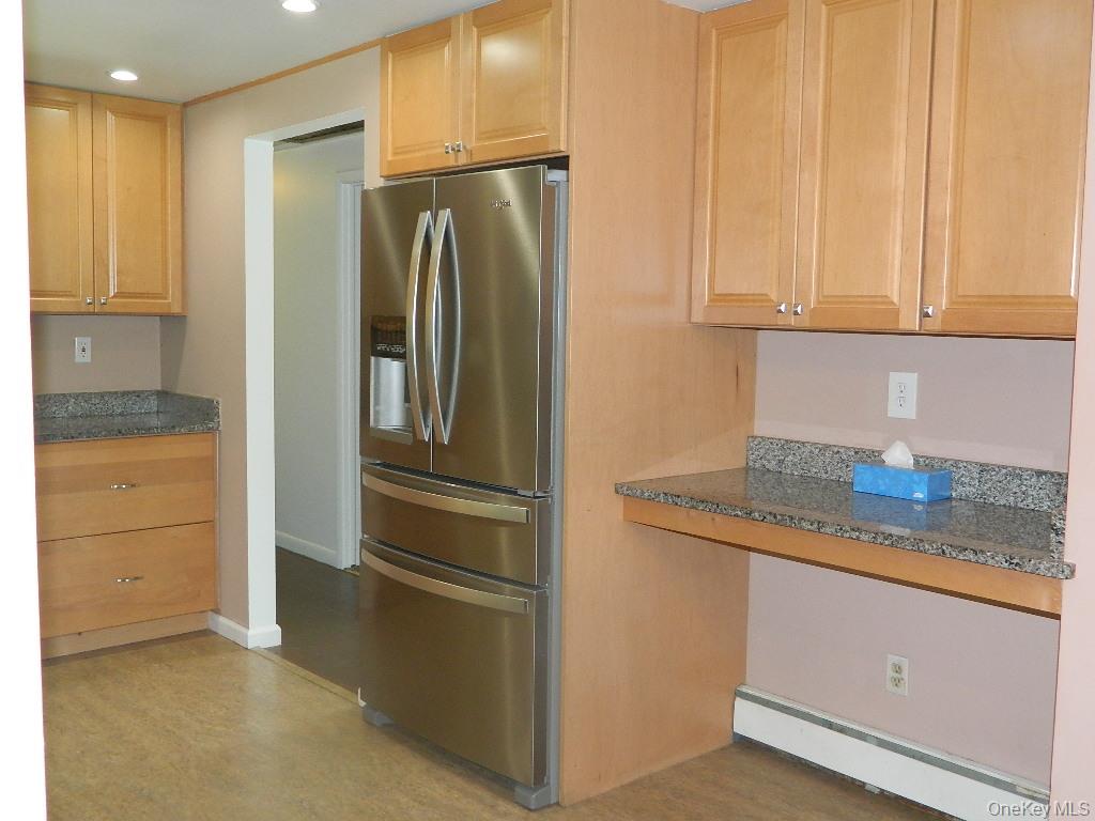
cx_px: 548
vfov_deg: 40.7
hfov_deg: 52.6
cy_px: 410
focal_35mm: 35
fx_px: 1107
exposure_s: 1/30
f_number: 3.3
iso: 200
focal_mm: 6.2
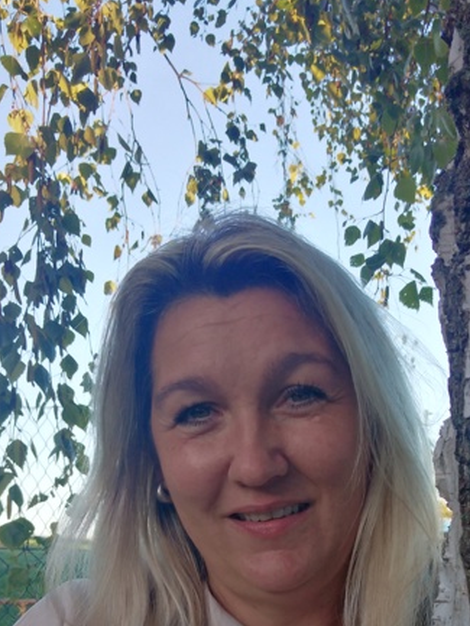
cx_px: 291
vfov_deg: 37.6
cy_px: 535
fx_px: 869
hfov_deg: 30.2
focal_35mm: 48
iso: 100
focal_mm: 3.6
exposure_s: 1/119
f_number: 1.8
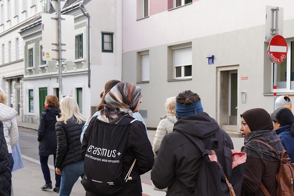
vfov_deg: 23.7
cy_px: 129
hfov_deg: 35.0
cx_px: 127
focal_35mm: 57
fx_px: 465
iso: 200
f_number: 5
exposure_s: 1/200
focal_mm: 38
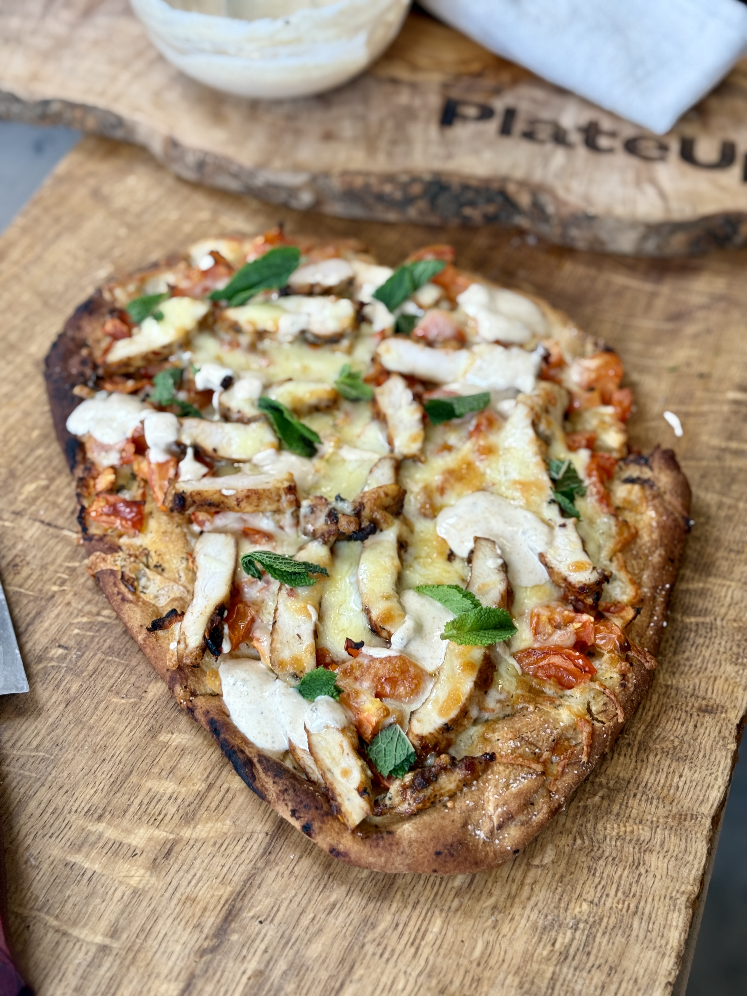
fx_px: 1381
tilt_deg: -51.4
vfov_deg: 39.7
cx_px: 374
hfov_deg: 30.3
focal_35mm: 48
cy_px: 498
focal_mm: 6.76
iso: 64
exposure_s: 1/100
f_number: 1.78
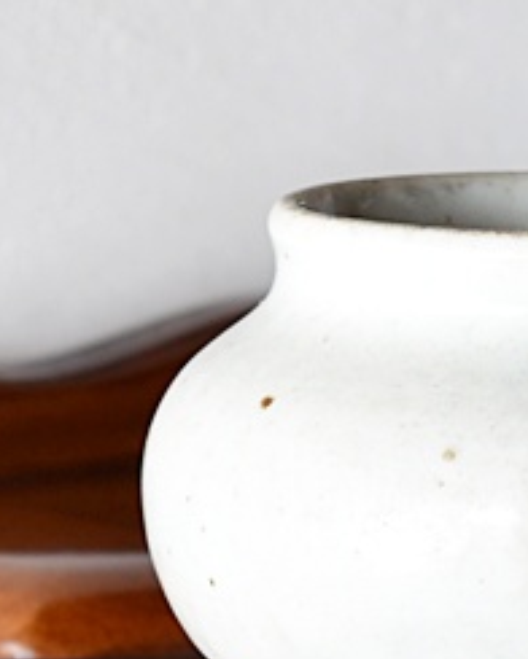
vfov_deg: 7.6
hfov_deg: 6.1
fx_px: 4933
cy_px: 453
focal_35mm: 253
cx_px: 595
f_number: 5.6
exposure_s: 1/3
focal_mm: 55
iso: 200
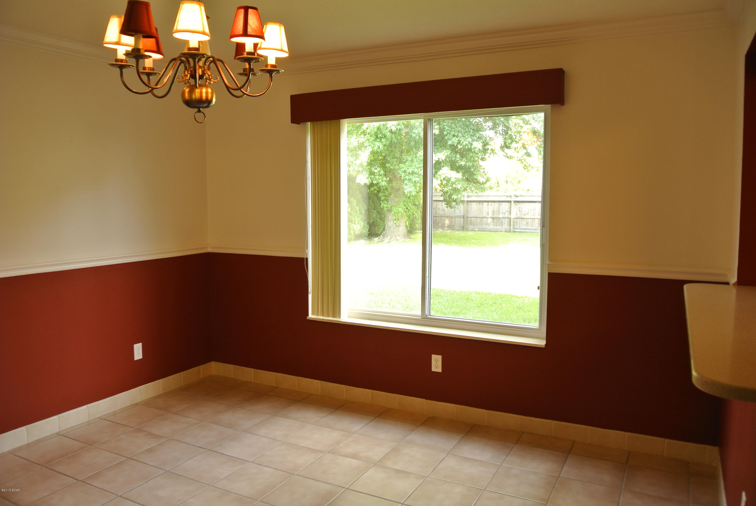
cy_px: 253
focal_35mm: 27
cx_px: 378
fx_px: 568
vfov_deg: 48.0
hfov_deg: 67.3
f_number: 4.5
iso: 100
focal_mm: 10
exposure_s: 1/15
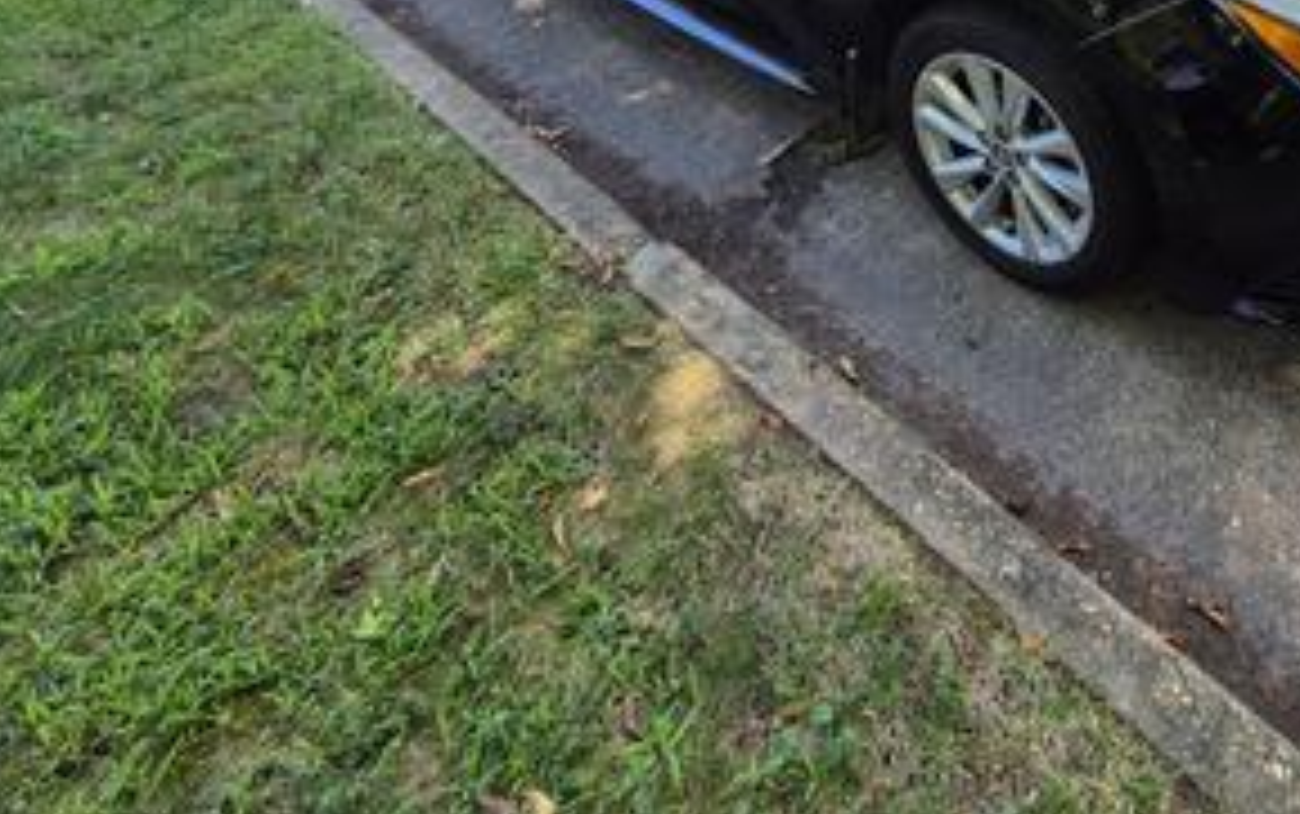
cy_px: -27
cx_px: 1026
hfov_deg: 68.2
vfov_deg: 42.9
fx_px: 851
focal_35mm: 24
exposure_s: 1/346
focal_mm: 2.2
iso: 50
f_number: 2.2
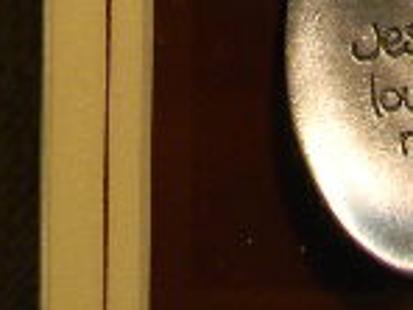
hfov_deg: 12.6
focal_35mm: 156
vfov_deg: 9.0
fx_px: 1861
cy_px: -313
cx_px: 368
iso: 158
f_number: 3.7
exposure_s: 1/30
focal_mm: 6.4
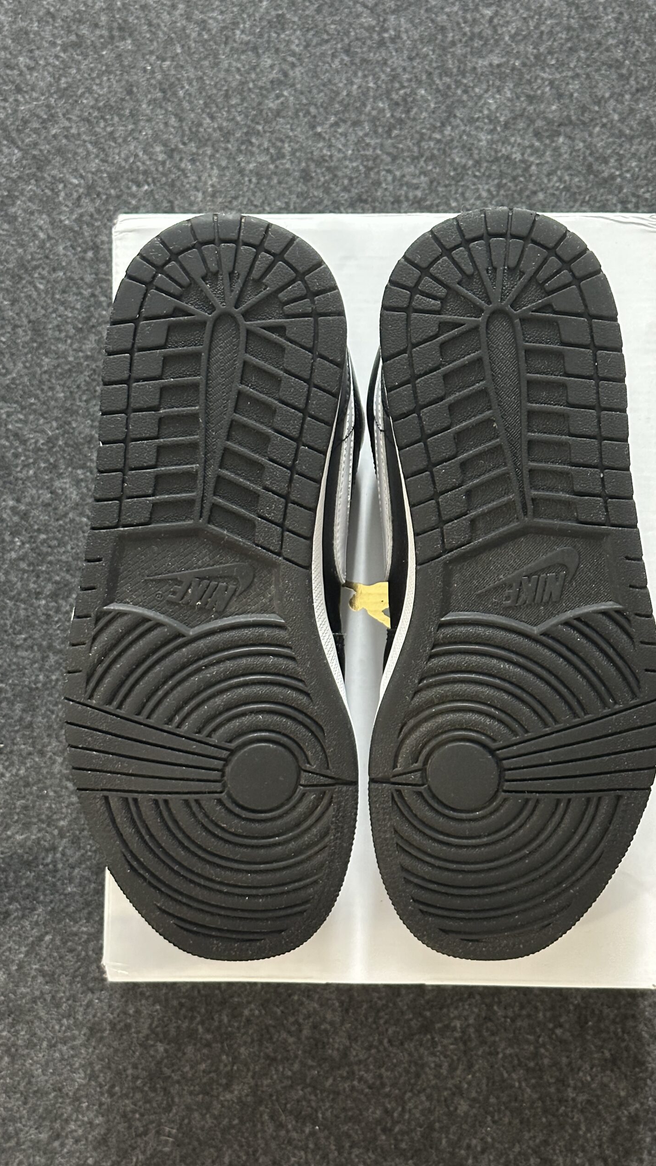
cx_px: 390
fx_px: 1639
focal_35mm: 53
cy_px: 583
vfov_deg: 39.2
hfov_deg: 22.6
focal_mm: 6.86
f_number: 1.78
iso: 640
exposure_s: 1/30
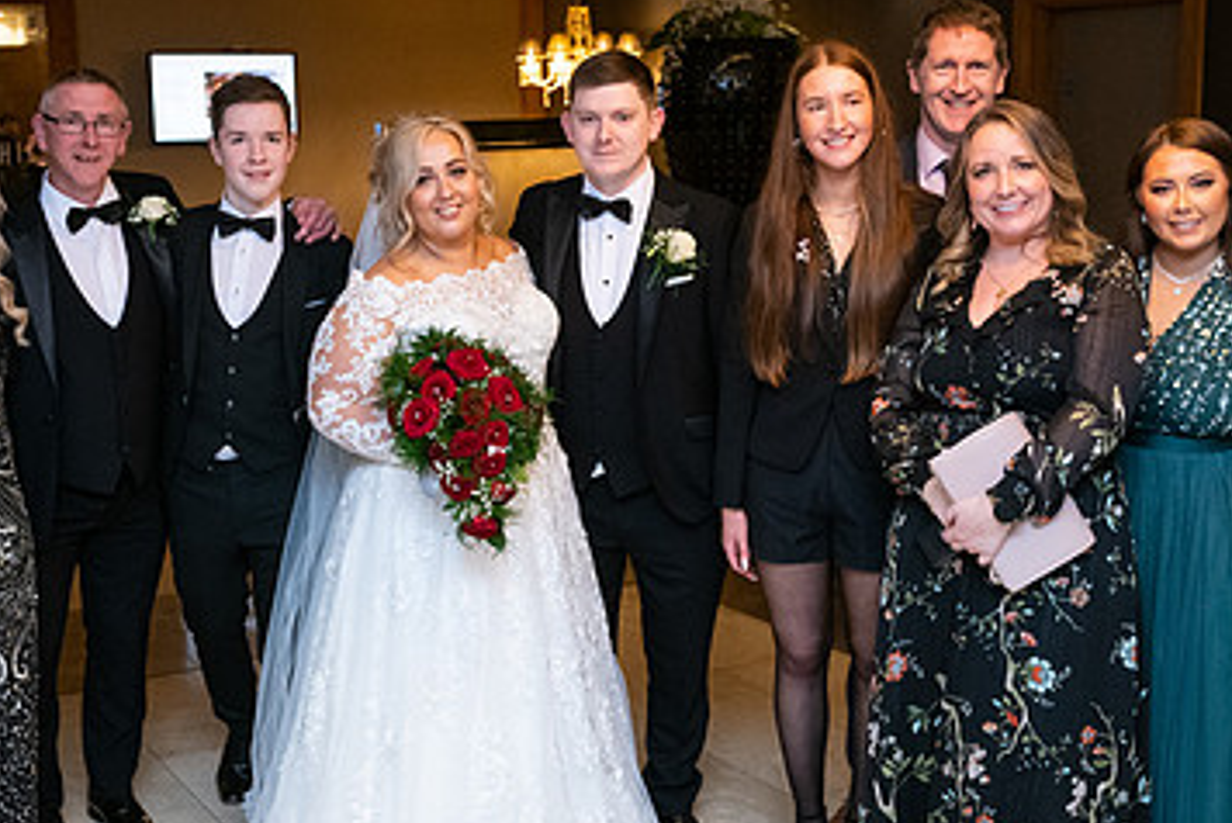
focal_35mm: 47
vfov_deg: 28.7
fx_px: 1610
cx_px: 540
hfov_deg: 41.8
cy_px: 420
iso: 1600
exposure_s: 1/160
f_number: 5
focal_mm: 27
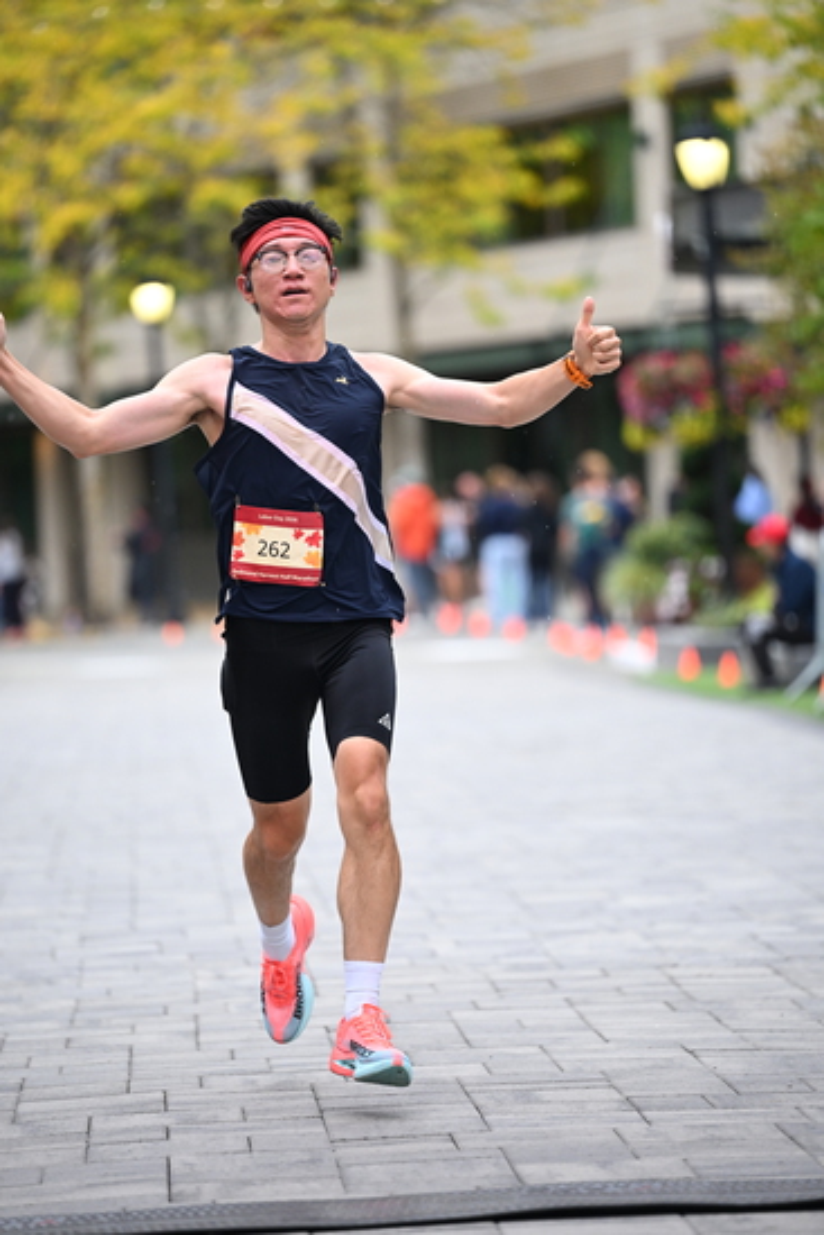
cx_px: 412
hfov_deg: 8.1
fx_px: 5833
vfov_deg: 12.1
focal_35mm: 170
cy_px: 618
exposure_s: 1/1250
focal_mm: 170
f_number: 2.8
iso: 1250
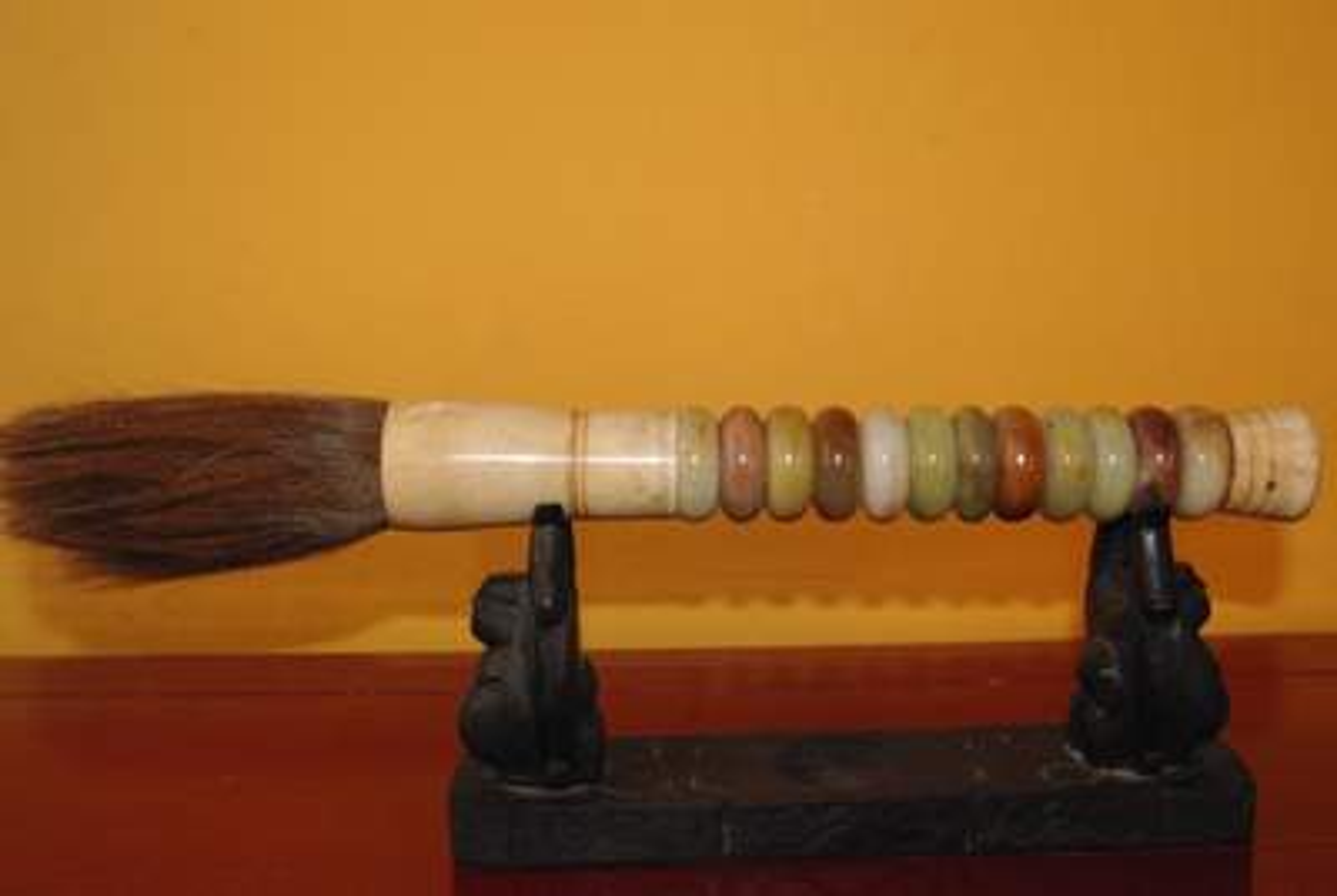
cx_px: 668
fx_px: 1339
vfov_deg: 37.0
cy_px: 448
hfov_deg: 53.1
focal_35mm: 36
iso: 1600
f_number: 8
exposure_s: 1/45
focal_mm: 24.38
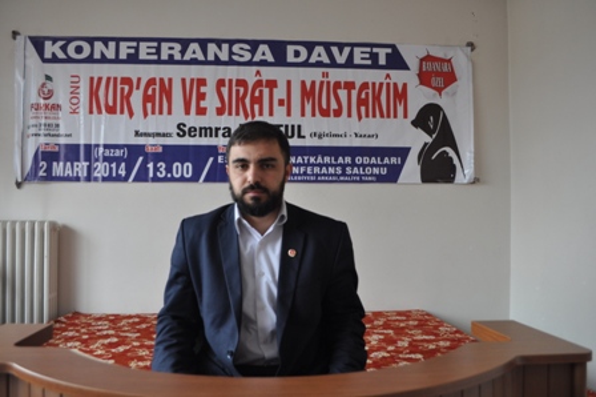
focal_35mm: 30
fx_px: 496
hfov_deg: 62.0
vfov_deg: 43.5
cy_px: 198
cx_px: 298
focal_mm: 20
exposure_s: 1/100
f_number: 5
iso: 400
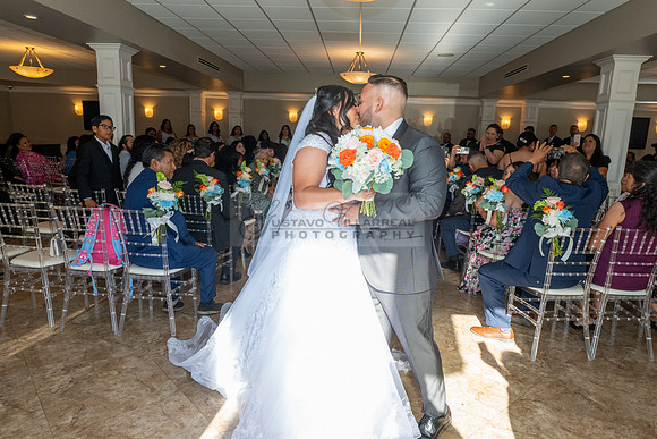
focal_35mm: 24
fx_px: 438
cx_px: 328
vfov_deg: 53.2
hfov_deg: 73.7
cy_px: 220
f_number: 10
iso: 1250
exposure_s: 1/200
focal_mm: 24
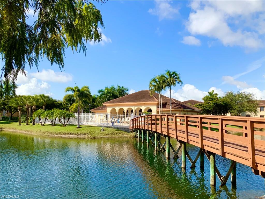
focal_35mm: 29
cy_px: 100
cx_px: 132
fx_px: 222
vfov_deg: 48.2
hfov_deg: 61.7
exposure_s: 1/1912
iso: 16
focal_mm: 3
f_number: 1.8
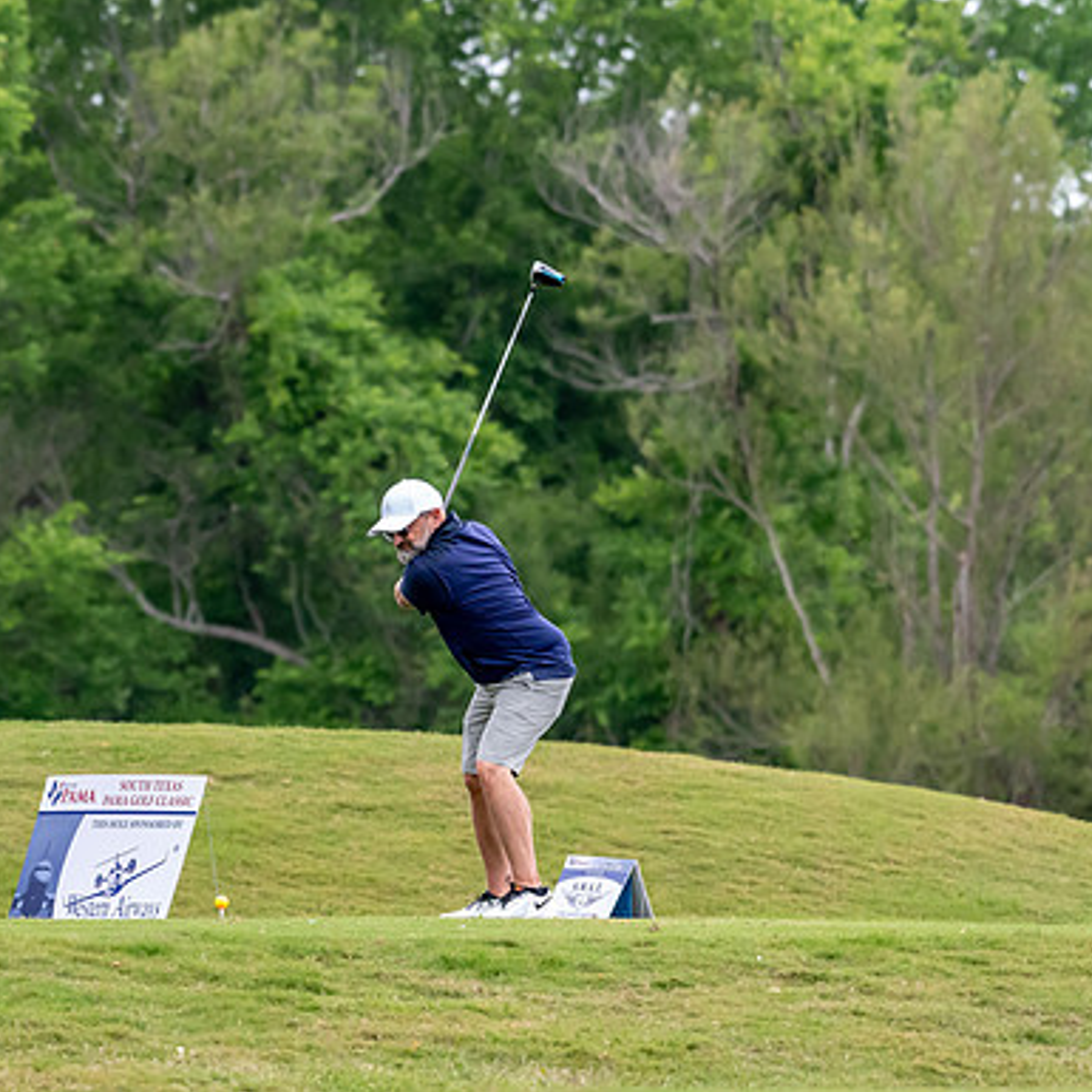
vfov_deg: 3.4
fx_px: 18523
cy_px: 546
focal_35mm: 519
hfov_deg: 3.4
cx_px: 423
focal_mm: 270
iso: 2200
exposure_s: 1/2000
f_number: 5.6
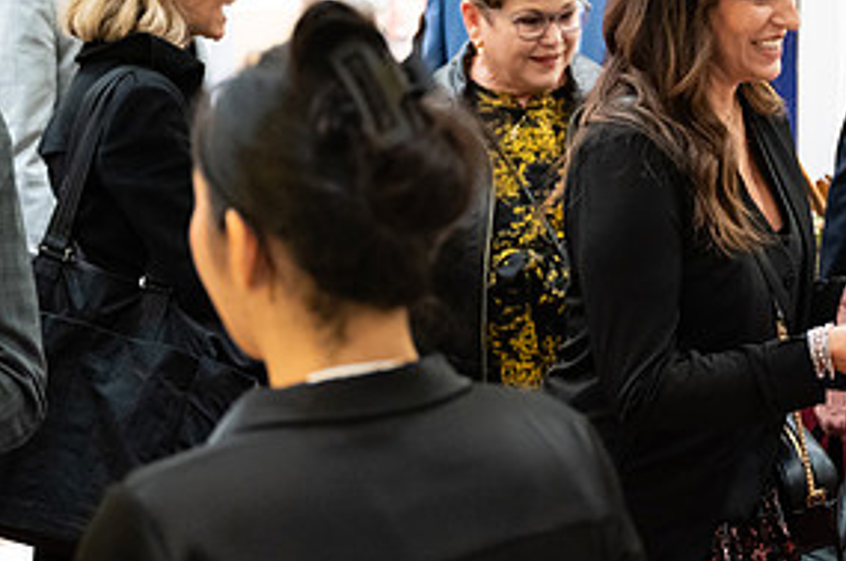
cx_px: 763
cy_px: 237
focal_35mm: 116
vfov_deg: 11.8
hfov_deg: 17.4
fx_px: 2721
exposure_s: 1/160
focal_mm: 55
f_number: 3.2
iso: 3200
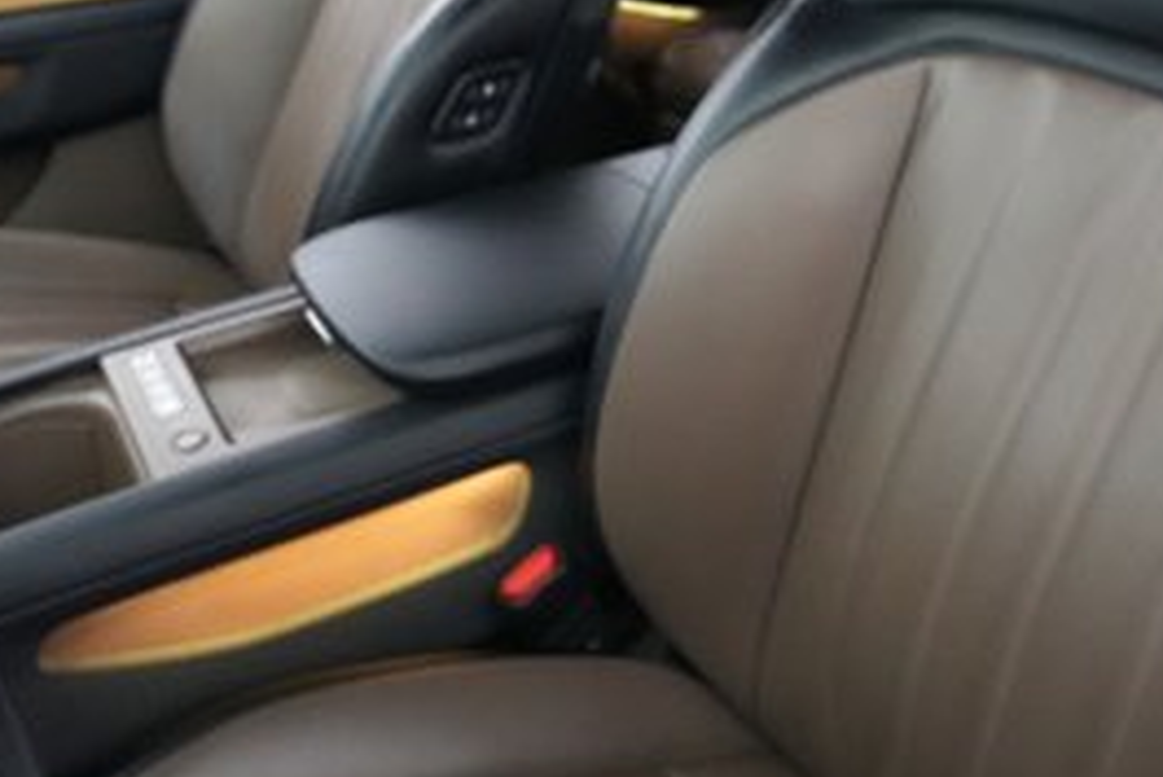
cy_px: 75
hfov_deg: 47.4
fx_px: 1325
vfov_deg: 31.1
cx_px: 601
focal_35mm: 41
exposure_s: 1/60
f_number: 3.2
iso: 12800
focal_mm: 17
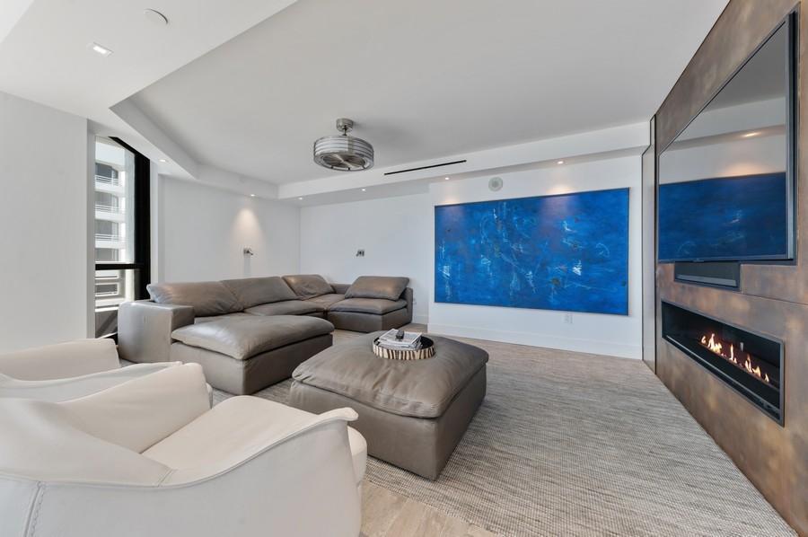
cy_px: 268
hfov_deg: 108.4
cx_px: 404
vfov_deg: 85.3
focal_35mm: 13
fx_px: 291
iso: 100
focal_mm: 13
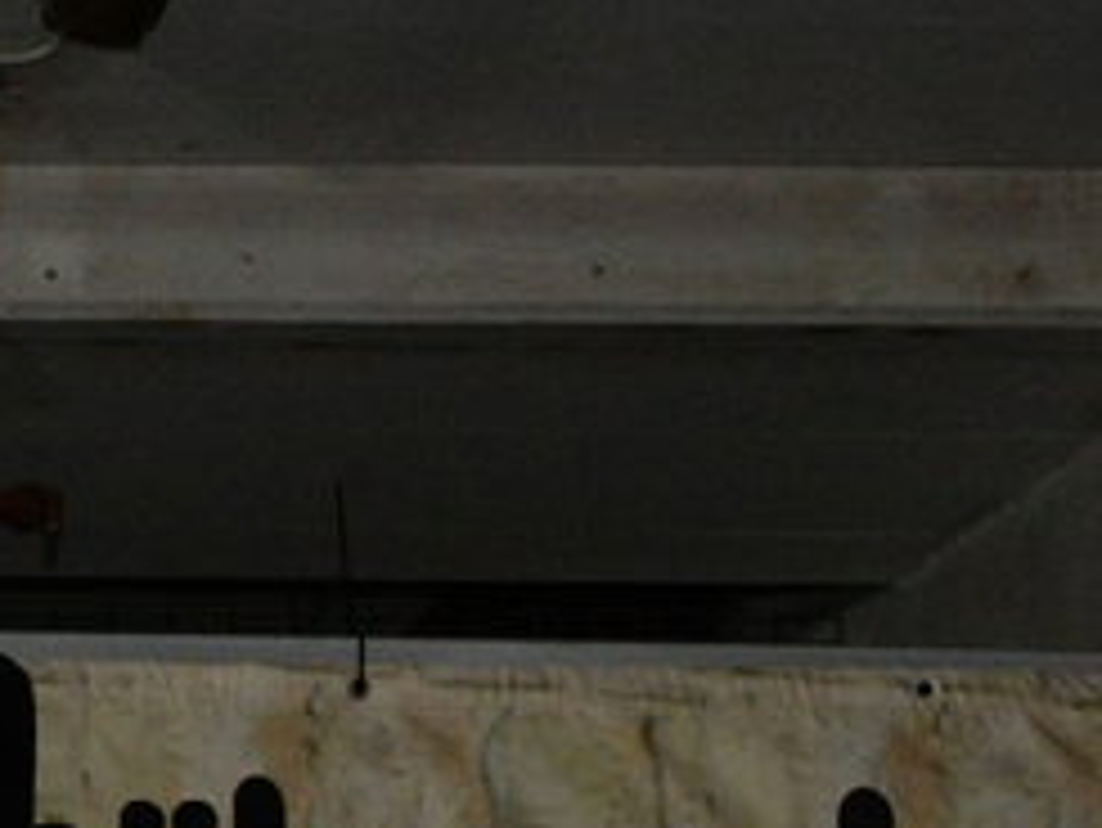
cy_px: 1307
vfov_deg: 10.8
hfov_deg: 11.8
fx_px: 4204
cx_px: -1651
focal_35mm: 132
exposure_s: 1/200
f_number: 10
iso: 2500
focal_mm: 24
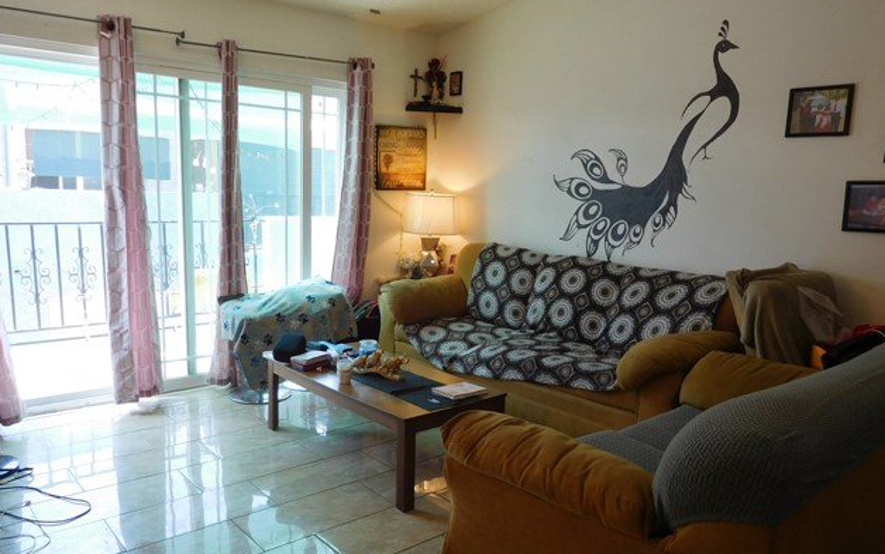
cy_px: 302
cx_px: 448
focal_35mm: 27
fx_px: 651
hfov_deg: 68.4
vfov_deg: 46.0
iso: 125
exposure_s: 1/40
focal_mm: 4.5
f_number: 3.4
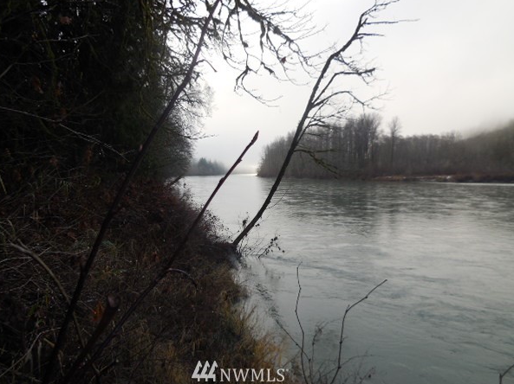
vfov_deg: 51.3
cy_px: 196
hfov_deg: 65.3
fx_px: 401
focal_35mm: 27
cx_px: 240
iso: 125
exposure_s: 1/250
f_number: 3.1
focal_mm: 4.5
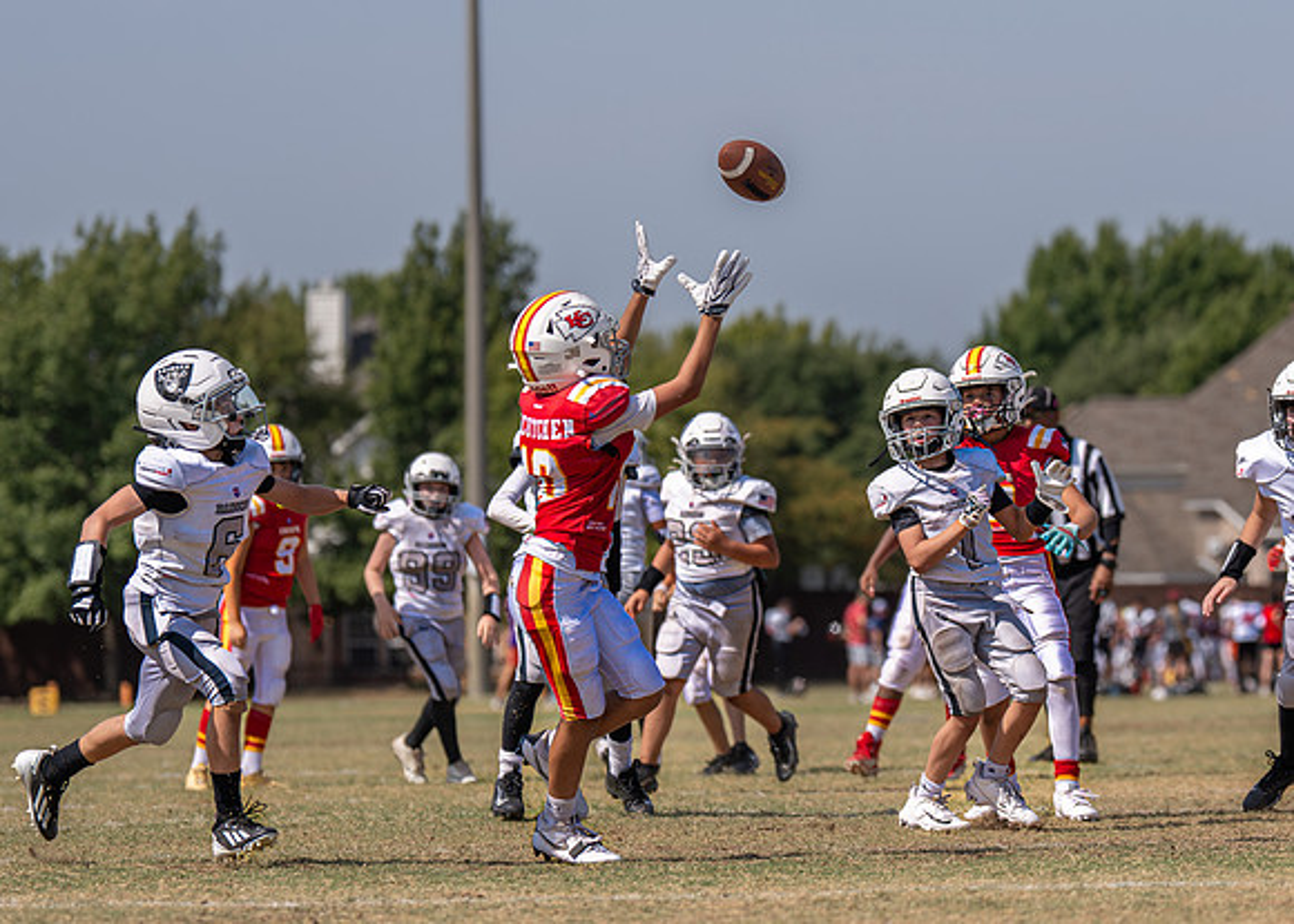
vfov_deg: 6.2
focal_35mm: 234
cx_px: 867
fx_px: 8591
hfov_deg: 8.6
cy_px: 433
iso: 100
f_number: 2.8
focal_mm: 116
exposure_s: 1/3200
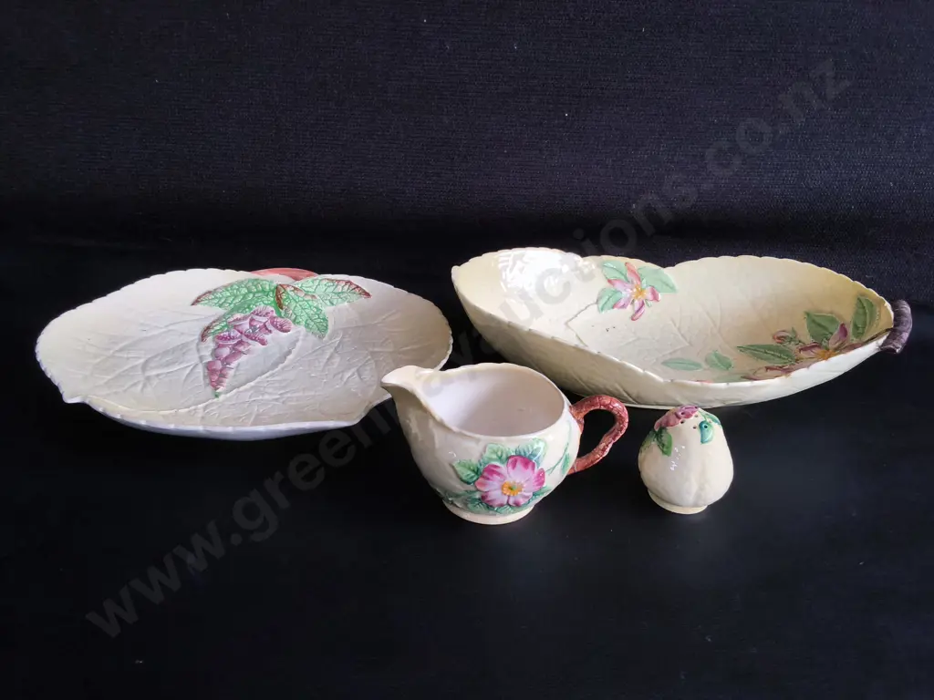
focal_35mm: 27
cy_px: 350
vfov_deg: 51.4
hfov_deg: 65.3
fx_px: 729
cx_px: 467
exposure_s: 1/100
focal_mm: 2.87
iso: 250
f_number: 2
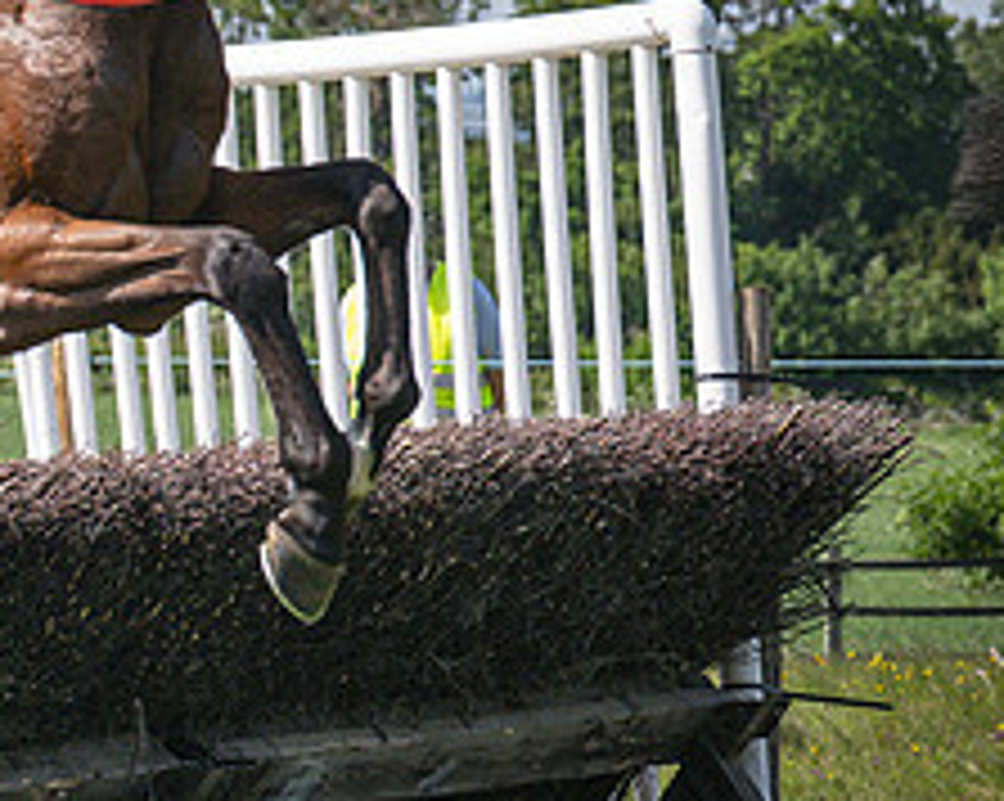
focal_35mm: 308
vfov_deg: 5.0
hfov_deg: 6.2
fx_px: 9144
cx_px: -244
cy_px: 328
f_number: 4
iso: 400
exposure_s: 1/3200
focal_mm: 70
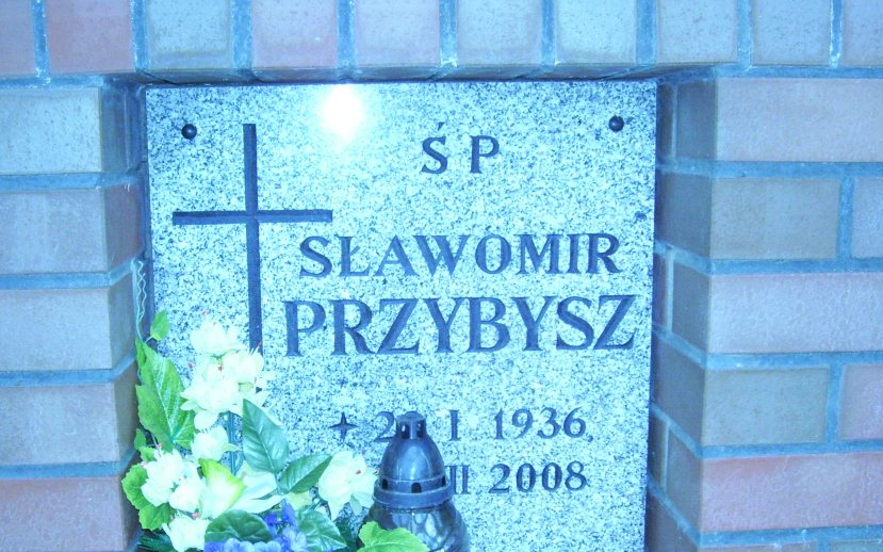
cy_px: 366
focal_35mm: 47
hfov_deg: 42.6
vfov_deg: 27.3
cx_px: 390
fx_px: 1131
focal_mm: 6
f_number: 4.8
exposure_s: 1/500
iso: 400
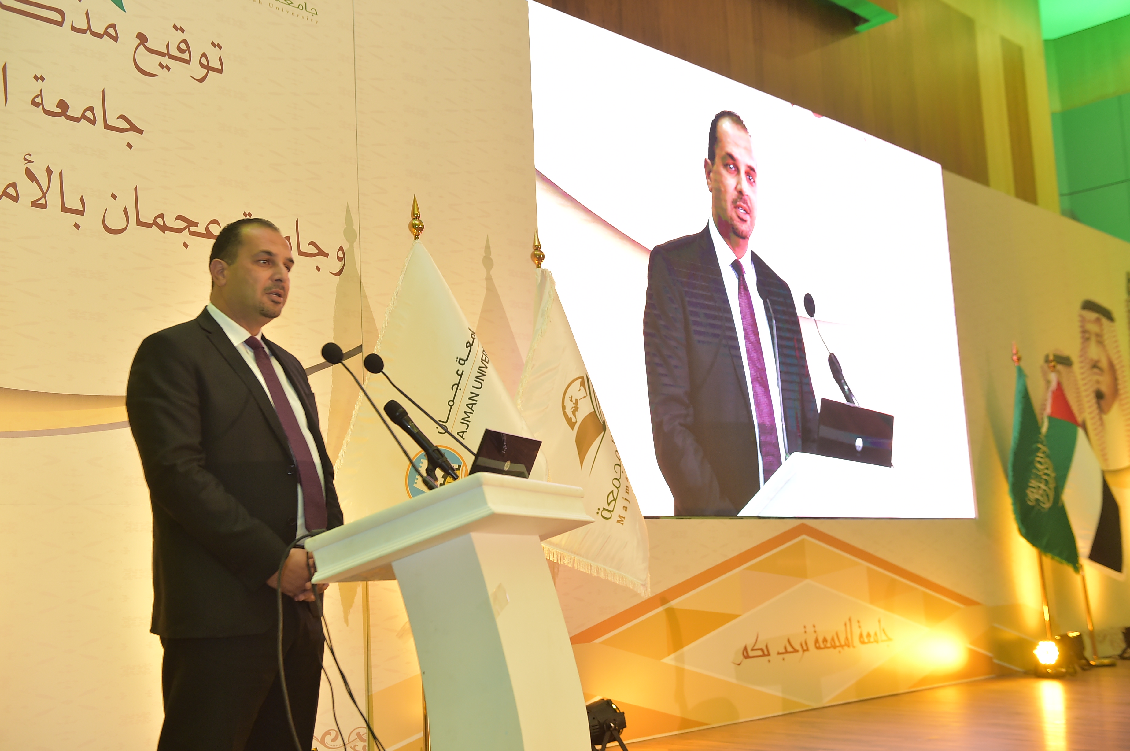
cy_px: 376
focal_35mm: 38
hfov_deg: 50.7
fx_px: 1191
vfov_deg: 35.0
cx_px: 565
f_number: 3.5
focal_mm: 38
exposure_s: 1/160
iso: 1600
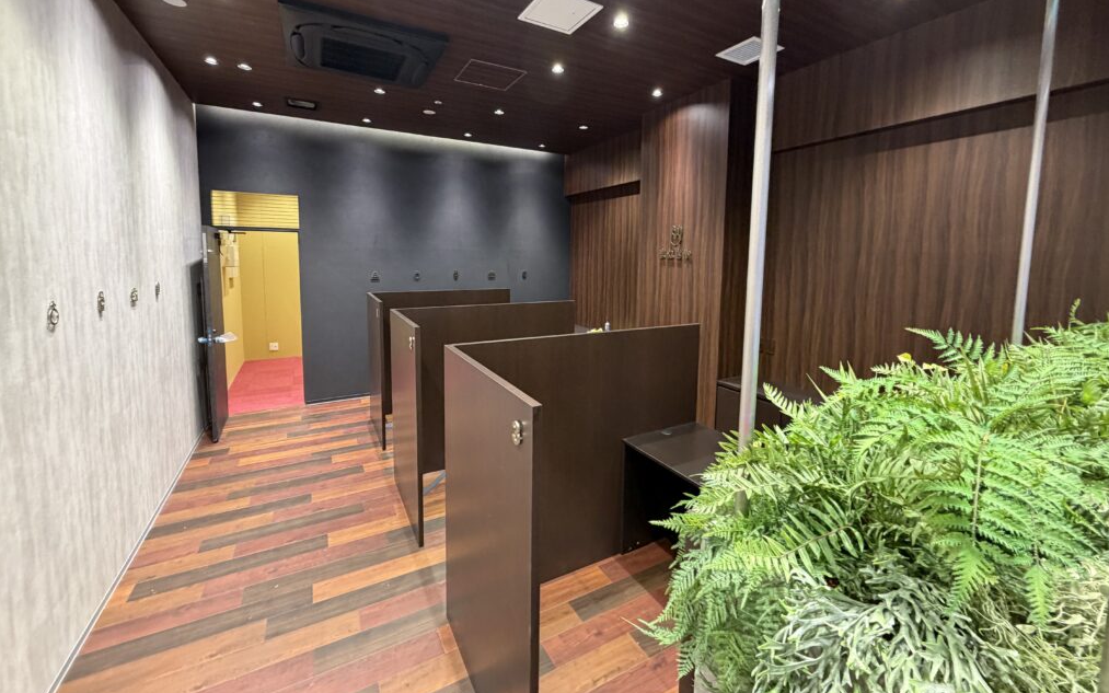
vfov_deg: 74.3
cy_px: 294
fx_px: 453
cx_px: 558
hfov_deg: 101.5
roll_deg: +0.3
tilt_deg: -2.1
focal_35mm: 15
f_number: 2.2
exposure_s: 1/50
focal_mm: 2.22
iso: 250
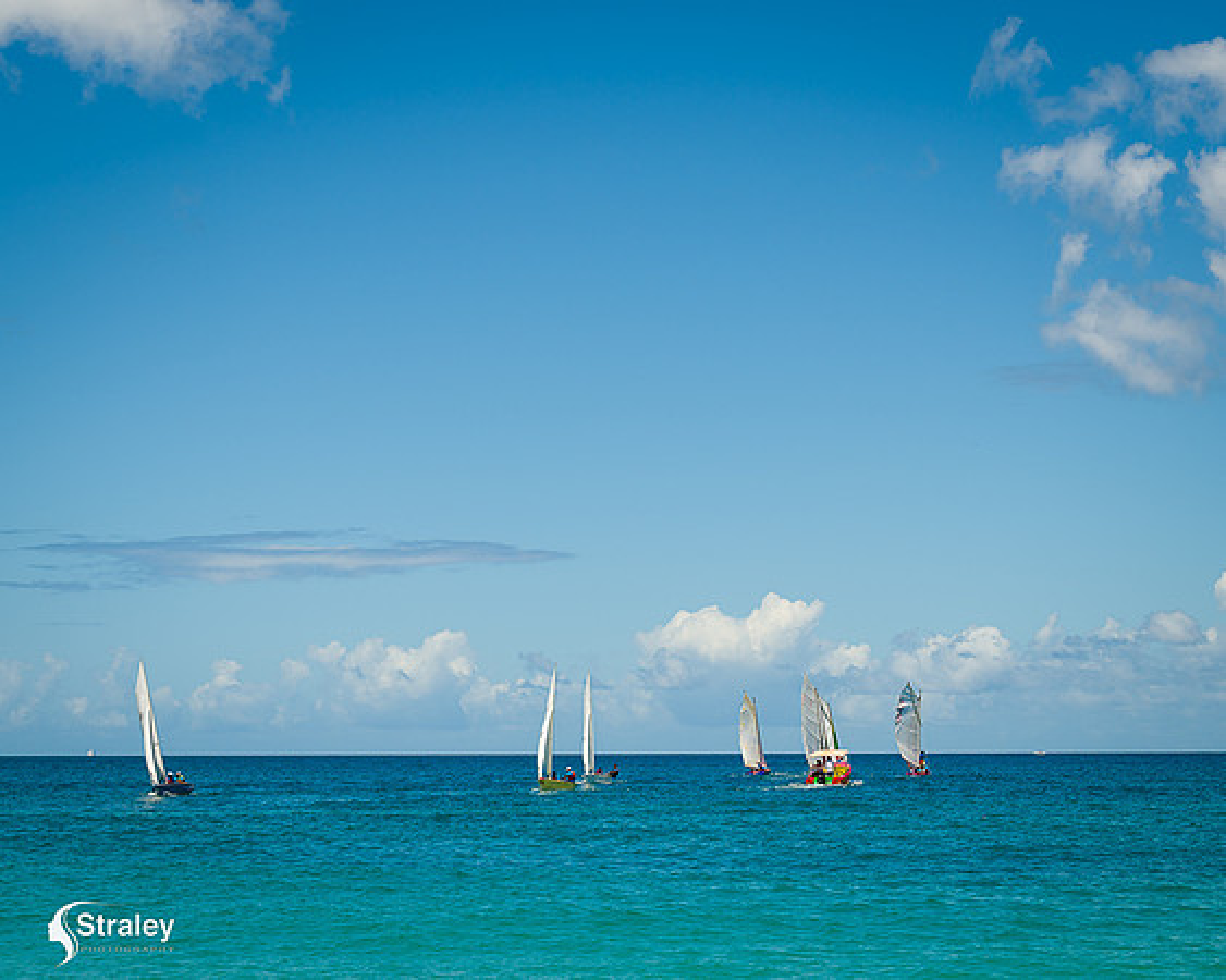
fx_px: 3163
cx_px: 613
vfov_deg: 17.6
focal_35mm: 87
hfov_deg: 21.9
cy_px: 527
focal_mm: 72
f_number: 8
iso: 80
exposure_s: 1/320
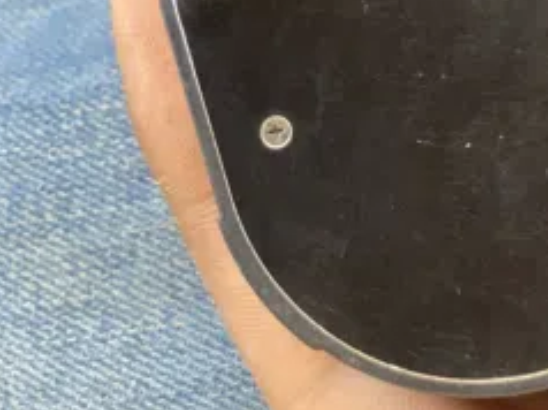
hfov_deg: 14.0
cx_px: 472
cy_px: -129
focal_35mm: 140
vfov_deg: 10.3
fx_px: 2214
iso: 250
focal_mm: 6
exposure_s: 1/122
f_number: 2
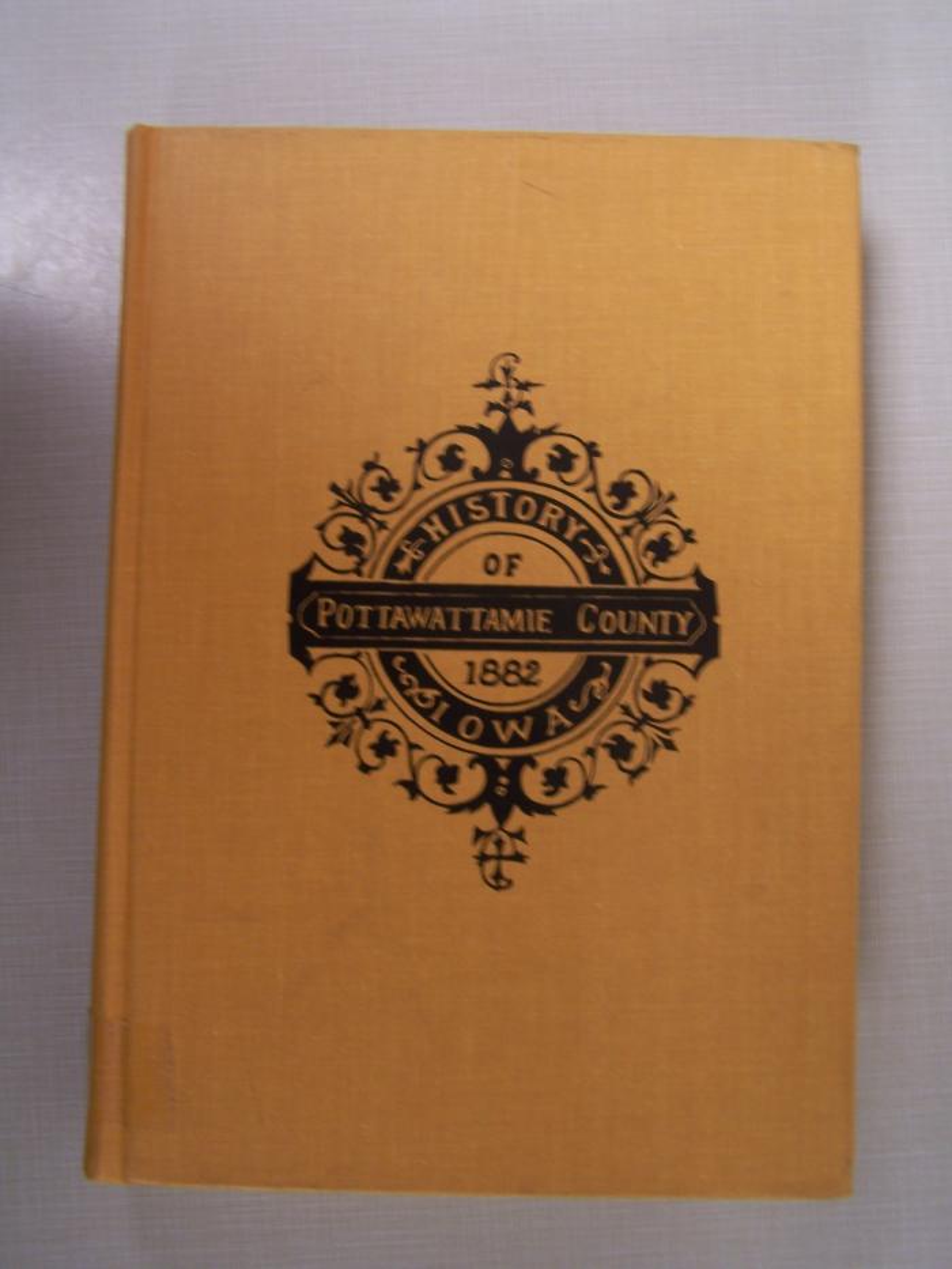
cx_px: 476
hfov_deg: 37.7
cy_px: 634
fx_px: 1393
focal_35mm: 38
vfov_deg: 49.0
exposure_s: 1/20
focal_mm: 6.3
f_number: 2.8
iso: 80
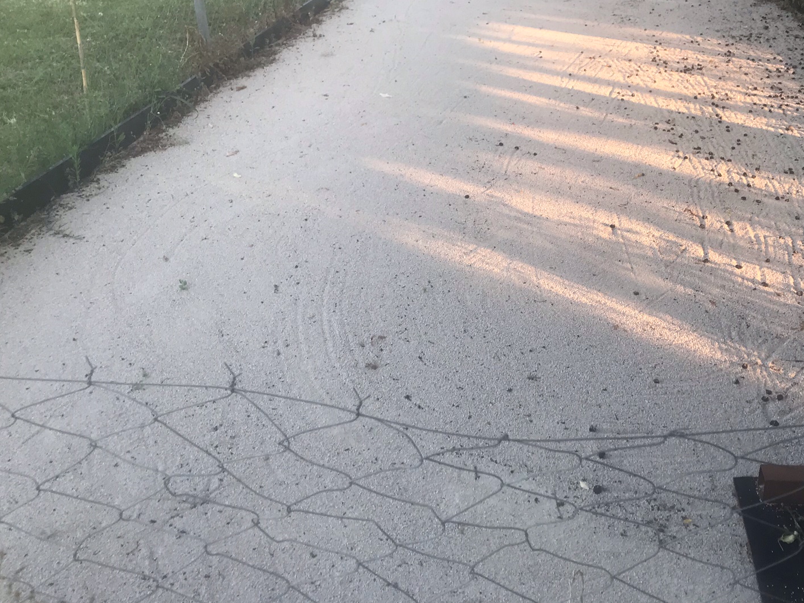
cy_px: 174
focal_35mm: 40
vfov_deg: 35.4
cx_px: 519
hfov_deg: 46.2
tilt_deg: -20.3
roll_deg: +0.2
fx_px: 929
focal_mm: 3.99
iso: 20
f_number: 1.8
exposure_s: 1/216
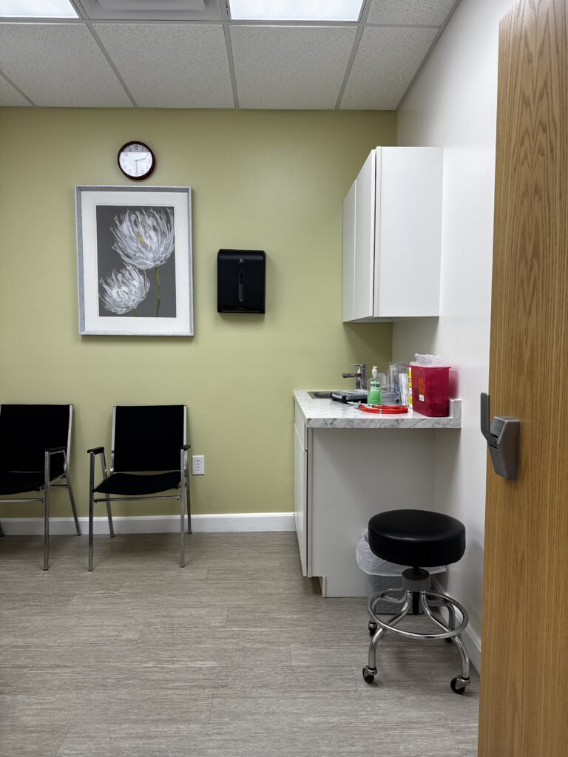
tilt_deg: -4.5
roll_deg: +0.8
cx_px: 284
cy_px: 378
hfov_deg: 56.8
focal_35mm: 24
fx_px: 525
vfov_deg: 71.6
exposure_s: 1/184
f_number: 1.78
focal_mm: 6.76
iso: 64
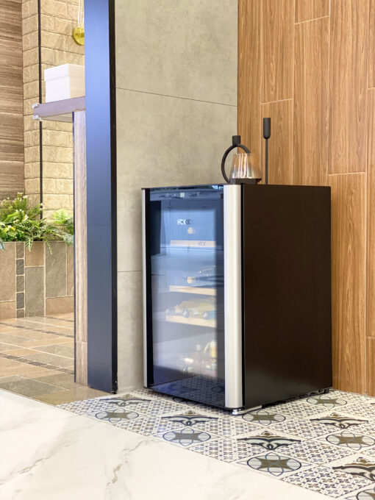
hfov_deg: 28.0
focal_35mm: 52
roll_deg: -0.2
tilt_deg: -1.4
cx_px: 188
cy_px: 250
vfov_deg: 36.8
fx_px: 751
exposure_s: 1/33
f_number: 2
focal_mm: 6
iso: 160
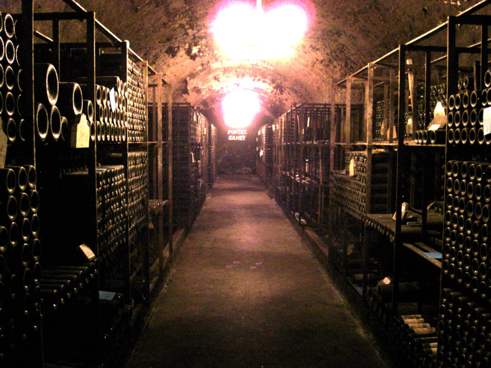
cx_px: 246
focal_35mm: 38
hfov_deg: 49.0
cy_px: 184
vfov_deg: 37.7
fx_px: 539
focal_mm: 7.9
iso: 200
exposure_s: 1/2
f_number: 2.8
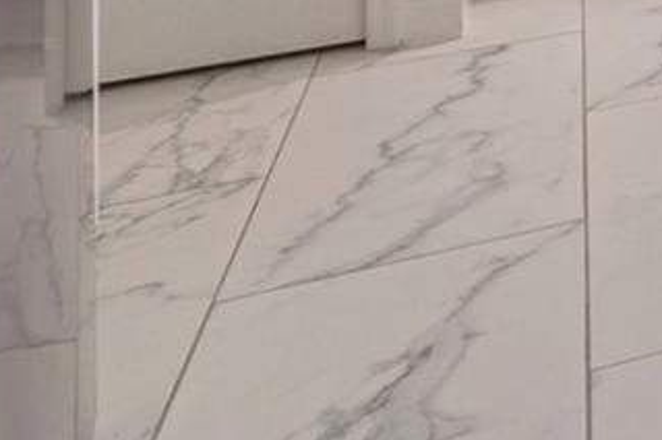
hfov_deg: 16.9
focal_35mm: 75
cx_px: 1436
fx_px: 1378
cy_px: -535
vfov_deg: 14.1
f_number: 7.1
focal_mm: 10
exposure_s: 1/40
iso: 320
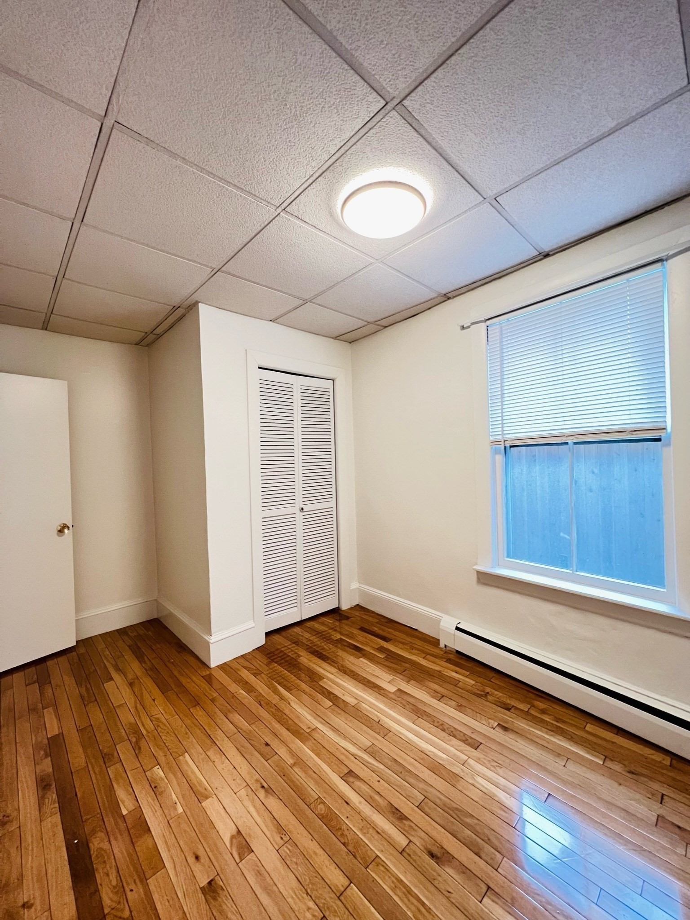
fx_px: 346
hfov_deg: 89.9
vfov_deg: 106.2
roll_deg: +1.3
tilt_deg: +0.6
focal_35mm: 13
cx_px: 345
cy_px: 460
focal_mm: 1.57
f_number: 1.8
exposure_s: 1/60
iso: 400
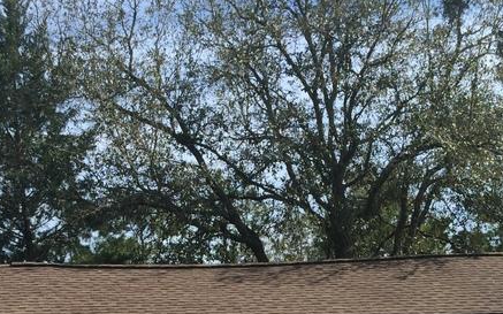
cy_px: 384
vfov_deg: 17.2
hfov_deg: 28.6
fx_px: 987
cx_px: 268
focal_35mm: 72
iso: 32
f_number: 2.2
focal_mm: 4.15
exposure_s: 1/1412
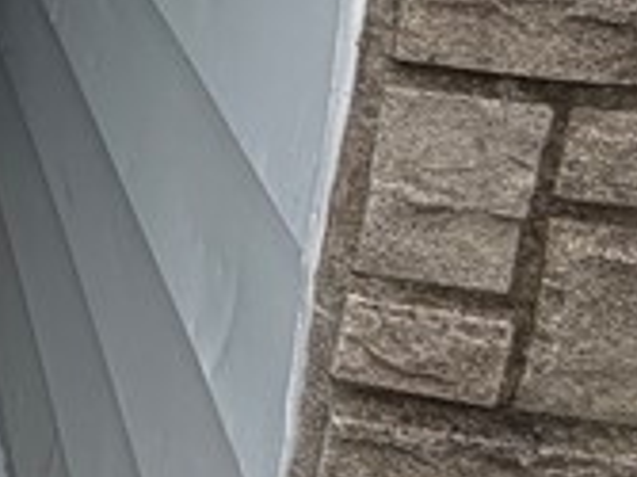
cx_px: -652
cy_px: -214
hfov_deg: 16.8
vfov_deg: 15.9
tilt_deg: -11.0
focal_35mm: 86
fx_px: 1581
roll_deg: +0.5
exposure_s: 1/502
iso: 50
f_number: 2.2
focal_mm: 2.22
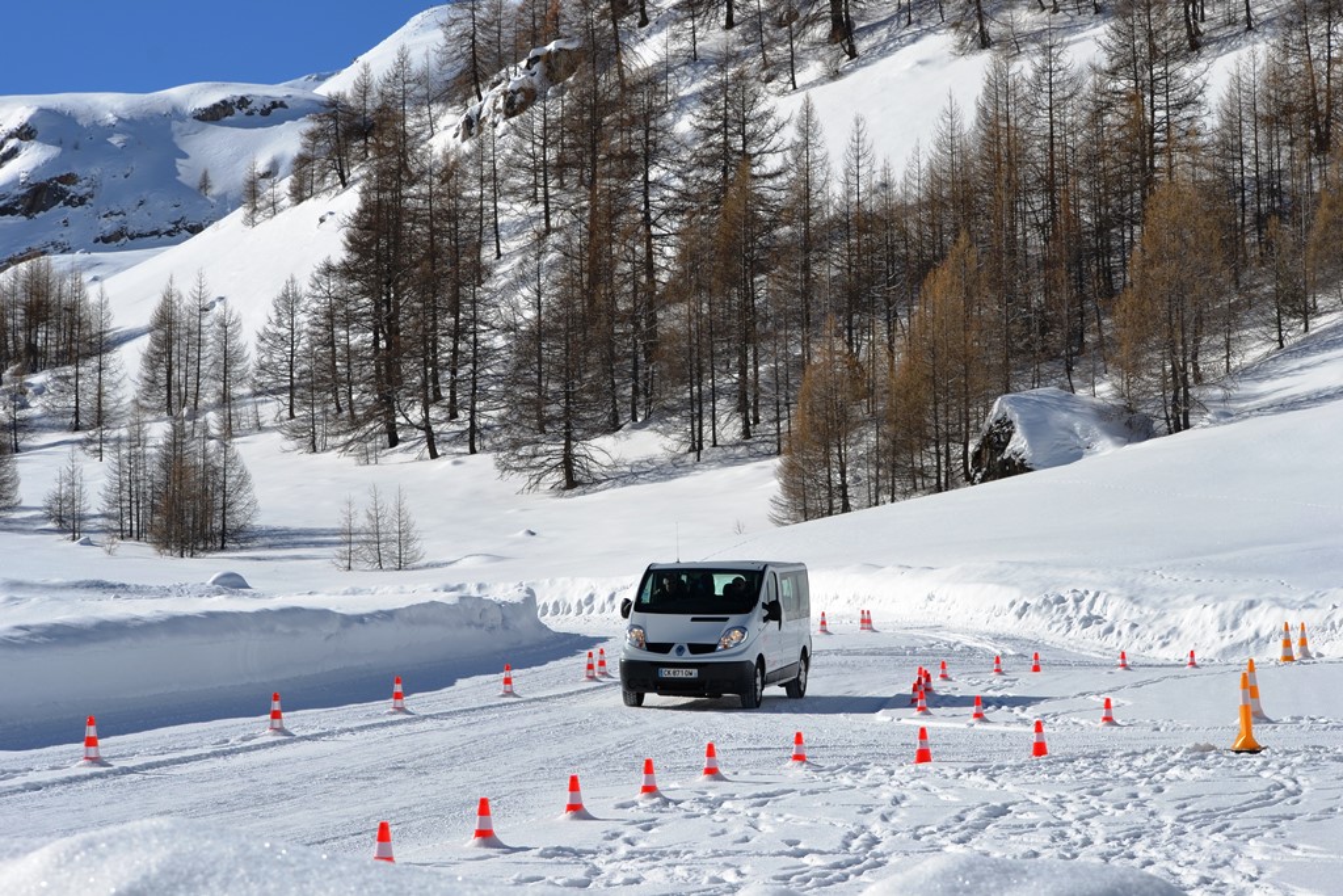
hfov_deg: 24.6
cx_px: 672
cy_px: 448
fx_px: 3078
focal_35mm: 82
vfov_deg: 16.6
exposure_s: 1/320
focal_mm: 55
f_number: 9
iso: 100
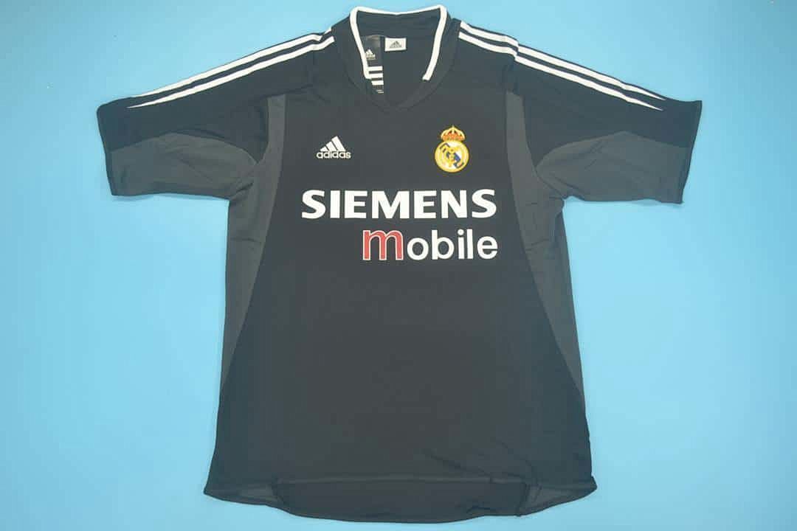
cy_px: 266
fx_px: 731
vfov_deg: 40.0
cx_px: 398
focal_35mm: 33
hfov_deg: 57.2
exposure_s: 1/80
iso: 200
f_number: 3.8
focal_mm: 22
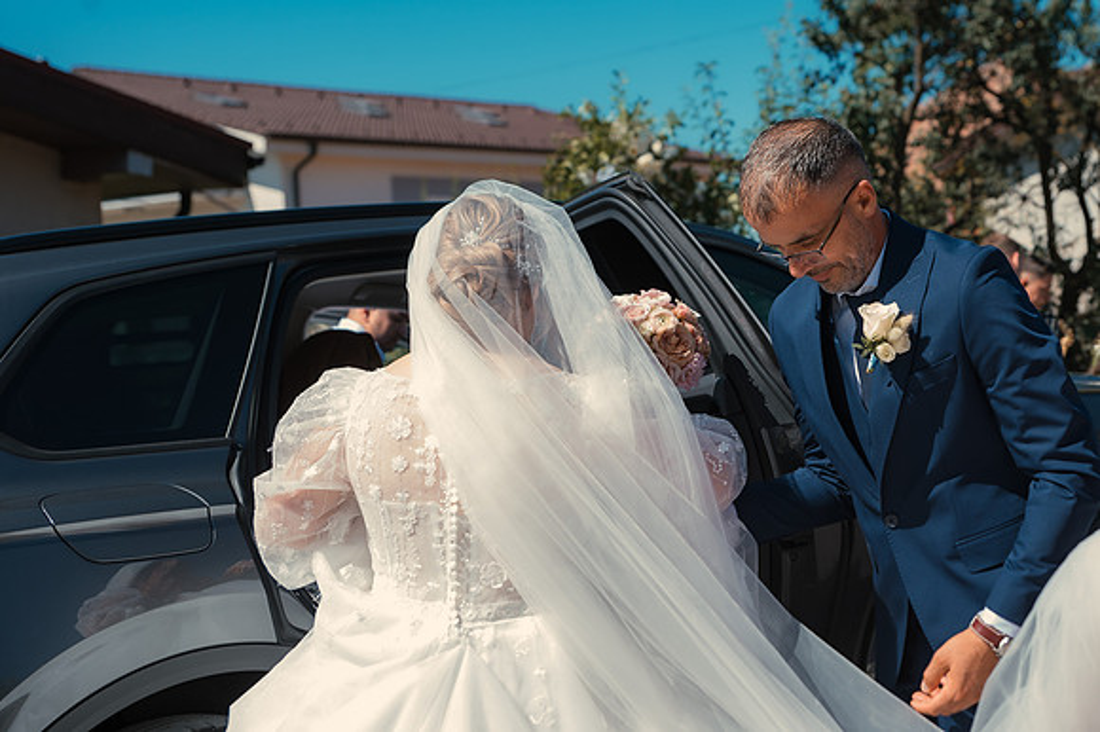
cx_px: 678
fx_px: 1808
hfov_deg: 33.7
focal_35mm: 59
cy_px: 281
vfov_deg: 22.8
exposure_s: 1/500
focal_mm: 48
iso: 100
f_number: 3.5
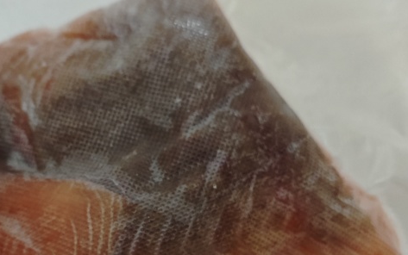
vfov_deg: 23.2
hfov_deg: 36.6
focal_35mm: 55
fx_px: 612
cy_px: 211
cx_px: 148
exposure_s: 1/25
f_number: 1.6
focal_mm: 6.55
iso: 1600
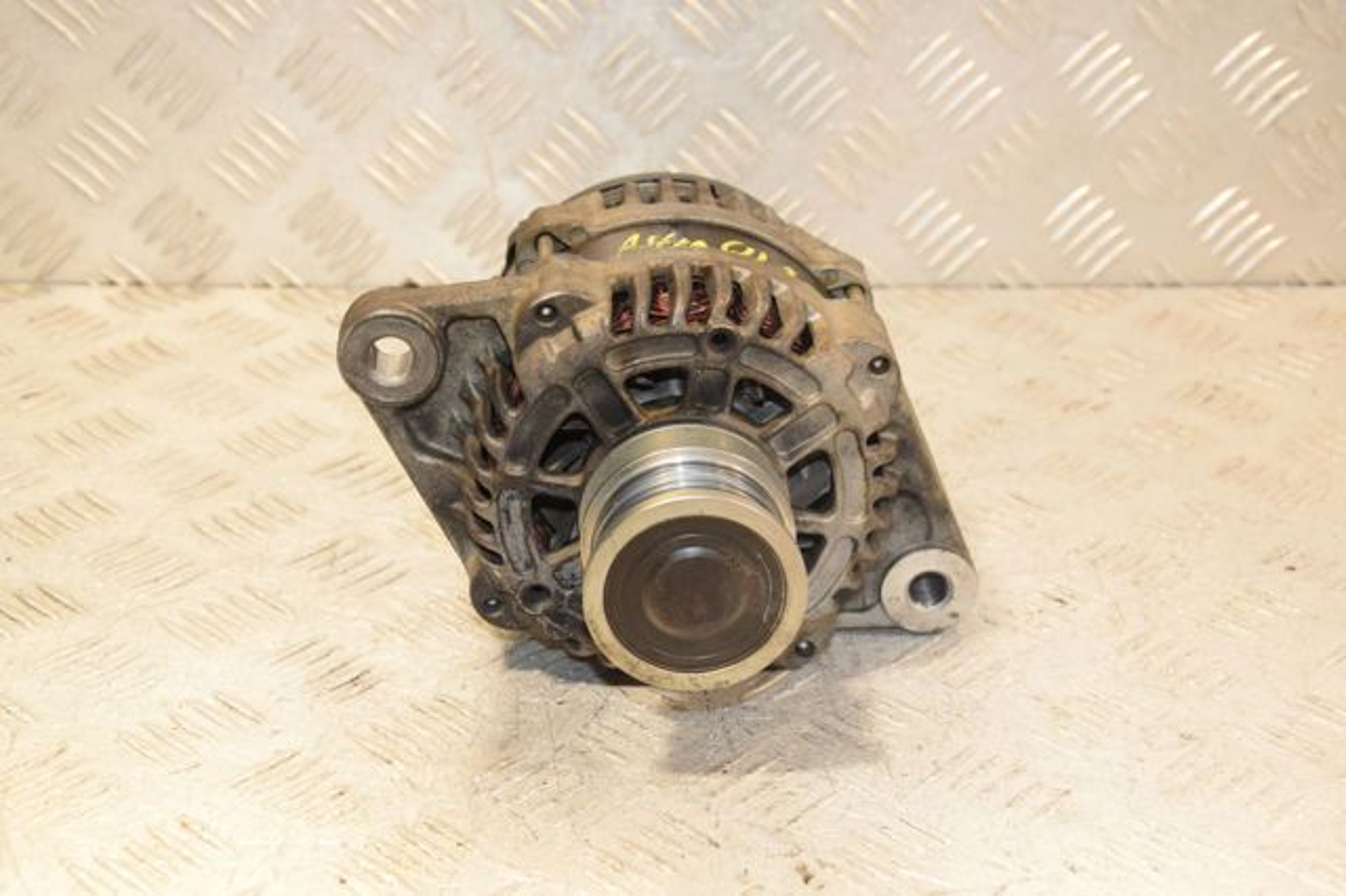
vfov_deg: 22.6
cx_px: 673
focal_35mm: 60
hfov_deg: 33.4
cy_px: 448
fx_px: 2242
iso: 1600
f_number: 6.3
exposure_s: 1/160
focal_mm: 40
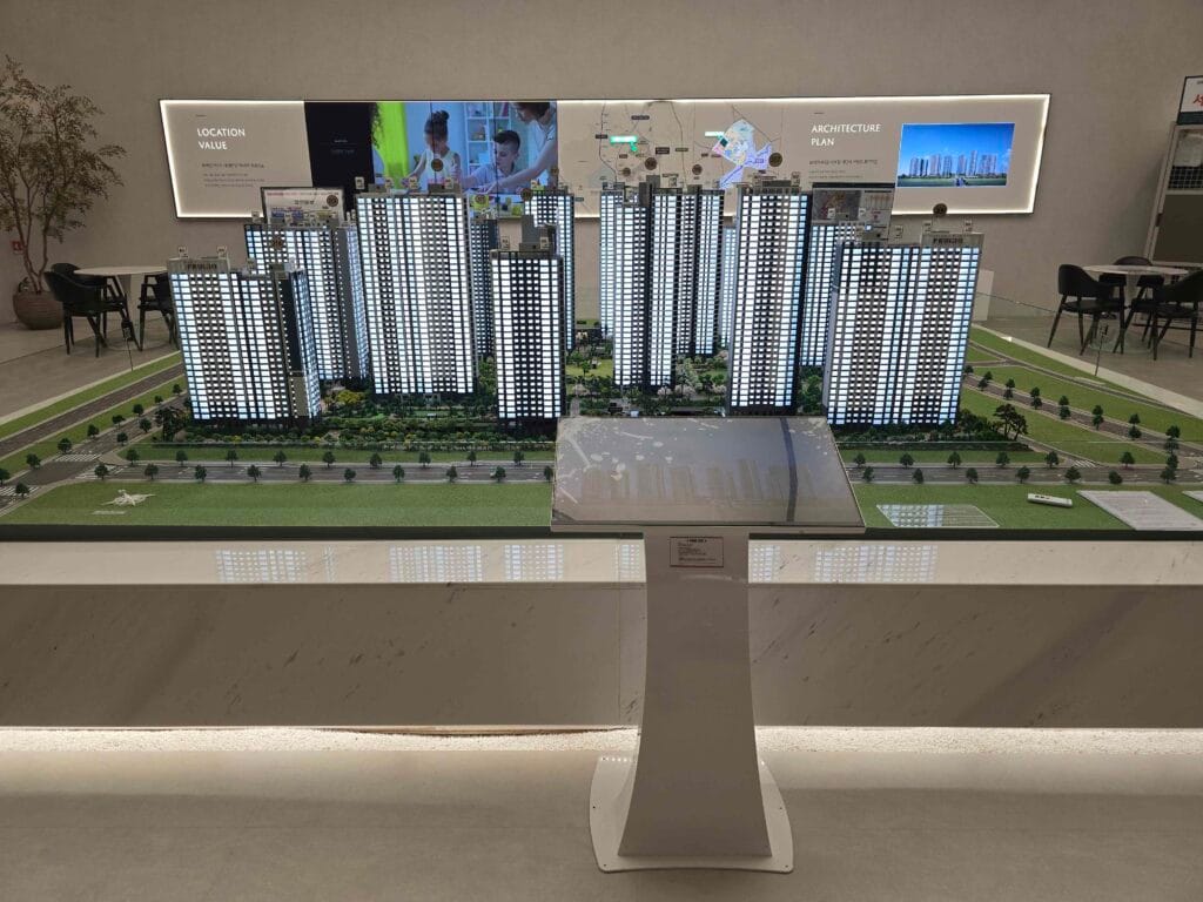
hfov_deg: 73.9
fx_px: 799
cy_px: 451
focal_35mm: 23
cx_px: 602
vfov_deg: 58.9
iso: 32
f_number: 1.7
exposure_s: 1/120
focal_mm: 6.3
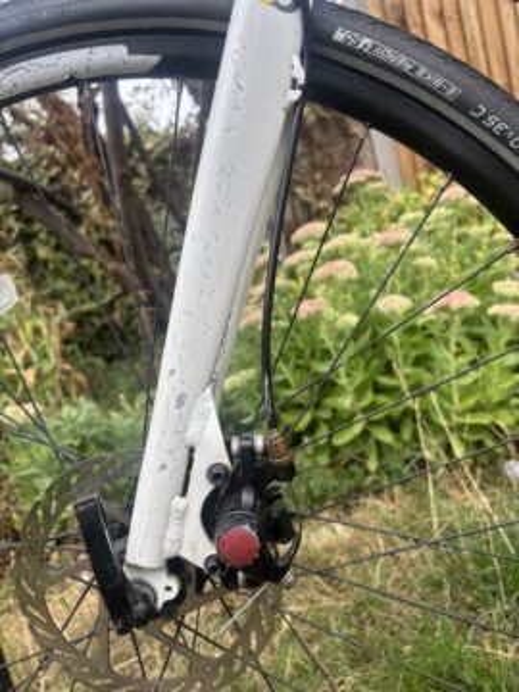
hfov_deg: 53.1
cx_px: 260
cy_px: 346
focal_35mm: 26
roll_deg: +13.5
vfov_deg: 67.3
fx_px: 520
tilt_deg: -7.0
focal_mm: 5.96
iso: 50
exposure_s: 1/452
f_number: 1.6
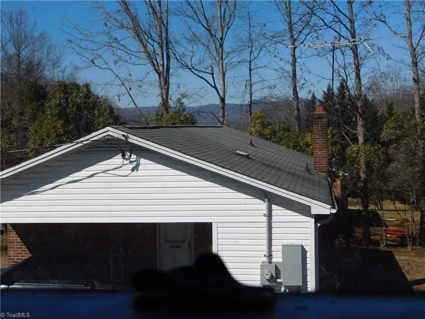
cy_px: 160
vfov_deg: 24.8
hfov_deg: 32.7
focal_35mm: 59
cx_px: 212
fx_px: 724
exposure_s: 1/400
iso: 125
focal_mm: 10.4
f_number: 8
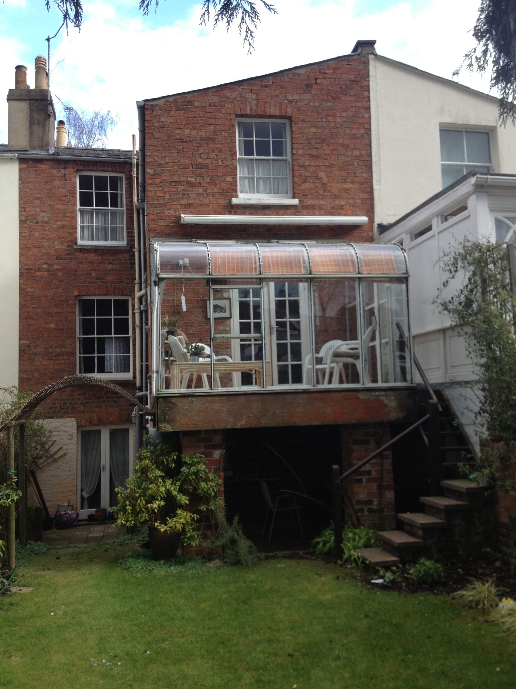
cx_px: 251
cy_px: 339
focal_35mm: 36
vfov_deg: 51.3
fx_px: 715
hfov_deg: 39.7
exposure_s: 1/415
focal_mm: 4.28
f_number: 2.4
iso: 50
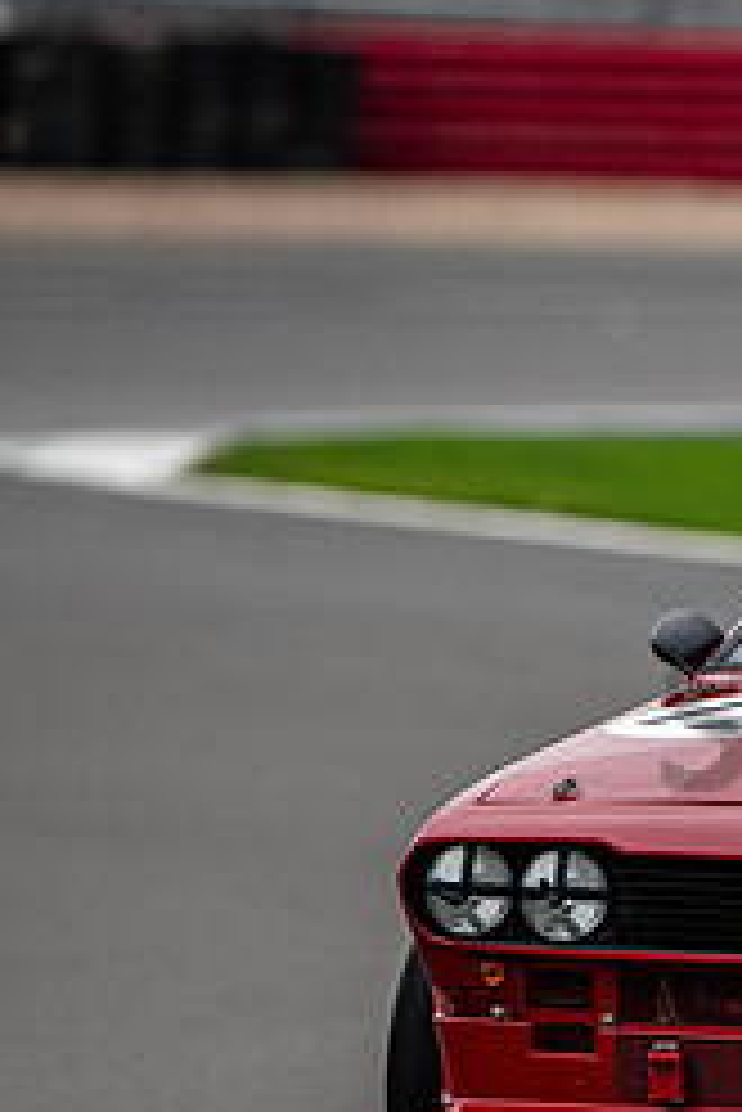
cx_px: 1290
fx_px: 39793
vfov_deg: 1.6
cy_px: 751
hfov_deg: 1.1
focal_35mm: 1289
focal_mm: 500
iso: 1600
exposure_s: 1/640
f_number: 5.6
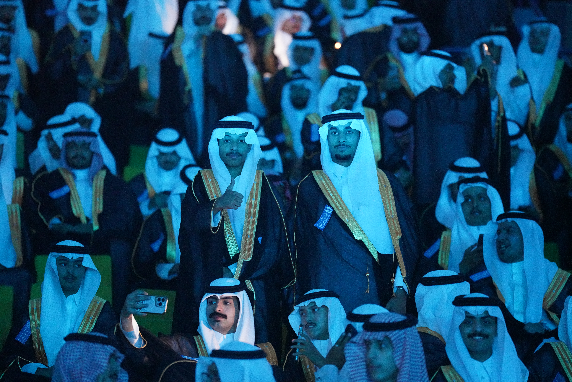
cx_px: 286
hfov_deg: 10.3
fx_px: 3178
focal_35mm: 200
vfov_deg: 6.9
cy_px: 191
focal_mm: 200
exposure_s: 1/125
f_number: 3.2
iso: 12800
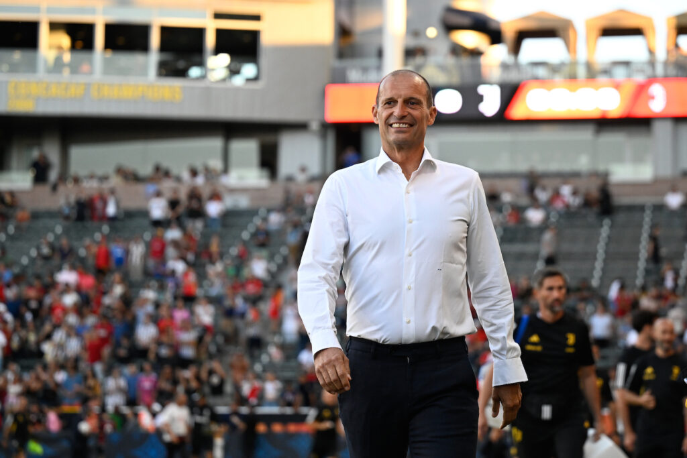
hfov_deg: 24.8
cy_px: 229
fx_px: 1565
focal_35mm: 82
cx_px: 344
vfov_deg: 16.7
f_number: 2.8
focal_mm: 82
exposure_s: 1/1600
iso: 1600
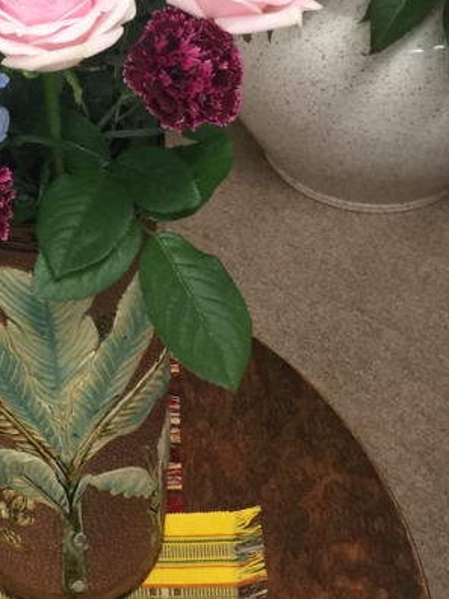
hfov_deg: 19.4
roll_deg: +3.5
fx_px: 1297
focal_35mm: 75
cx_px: 74
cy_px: 79
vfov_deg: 25.3
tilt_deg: -39.0
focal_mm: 4.15
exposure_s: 1/15
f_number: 2.2
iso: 40
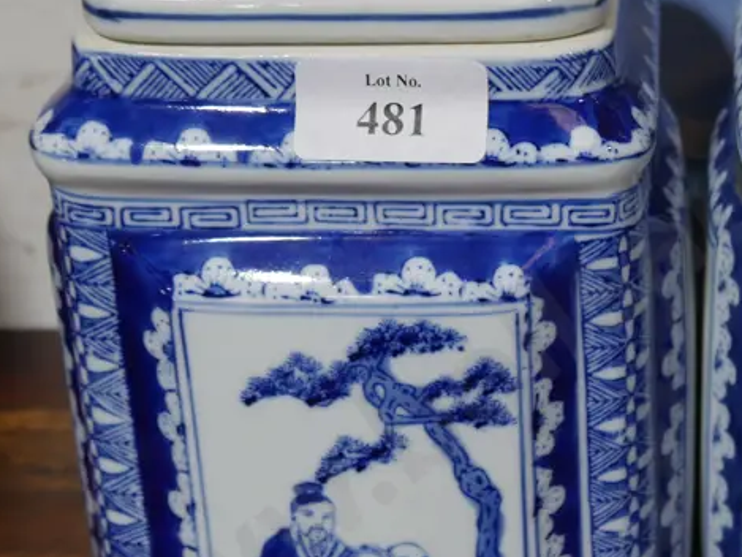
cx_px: 739
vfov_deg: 17.7
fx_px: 1780
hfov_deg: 22.6
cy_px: 194
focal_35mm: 83
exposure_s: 1/60
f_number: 4.1
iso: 320
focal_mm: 19
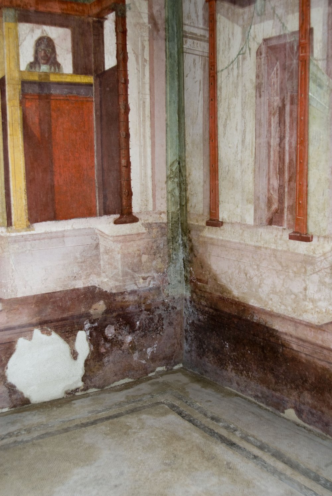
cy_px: 248
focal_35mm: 39
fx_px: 538
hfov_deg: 34.3
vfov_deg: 49.5
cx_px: 166
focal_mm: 26
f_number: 3.5
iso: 200
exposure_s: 1/60
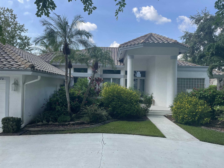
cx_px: 112
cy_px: 84
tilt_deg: +1.0
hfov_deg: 67.3
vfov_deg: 53.1
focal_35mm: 26
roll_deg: -1.4
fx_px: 168
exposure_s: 1/1531
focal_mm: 4.2
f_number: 1.6
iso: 32
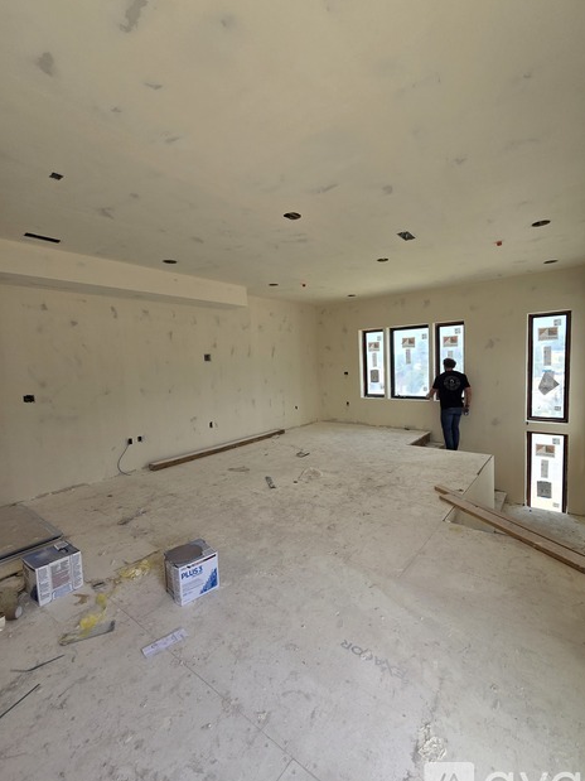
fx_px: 316
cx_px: 313
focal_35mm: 14
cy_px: 392
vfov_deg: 102.1
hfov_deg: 85.5
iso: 50
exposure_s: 1/267
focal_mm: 2.2
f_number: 2.2
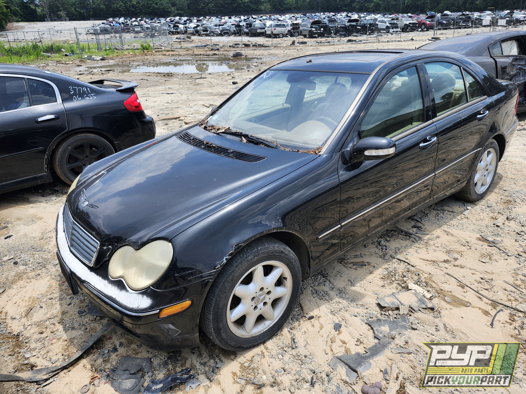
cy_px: 197
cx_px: 263
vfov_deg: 58.9
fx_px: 349
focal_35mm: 23
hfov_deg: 73.9
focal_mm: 5.54
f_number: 1.8
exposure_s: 1/984
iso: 25
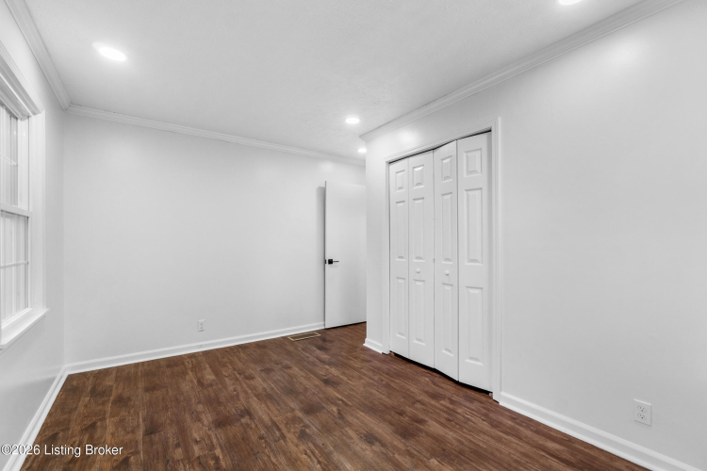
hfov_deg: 100.4
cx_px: 354
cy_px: 236
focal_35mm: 15
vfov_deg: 77.3
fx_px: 295
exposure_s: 1/15
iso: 400
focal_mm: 10
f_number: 8
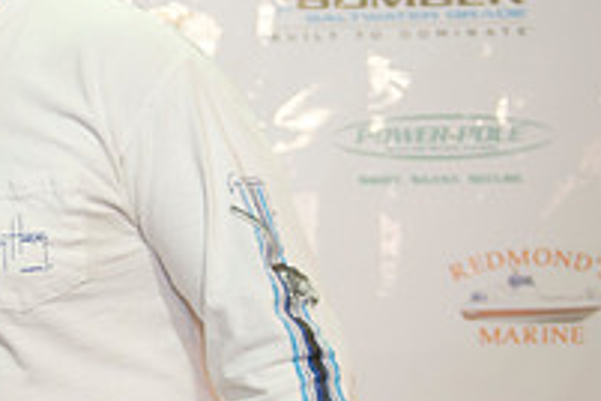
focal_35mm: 101
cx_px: -129
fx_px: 1686
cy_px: 230
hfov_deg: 19.0
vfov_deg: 13.5
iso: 1250
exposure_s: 1/60
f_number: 2.8
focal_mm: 35
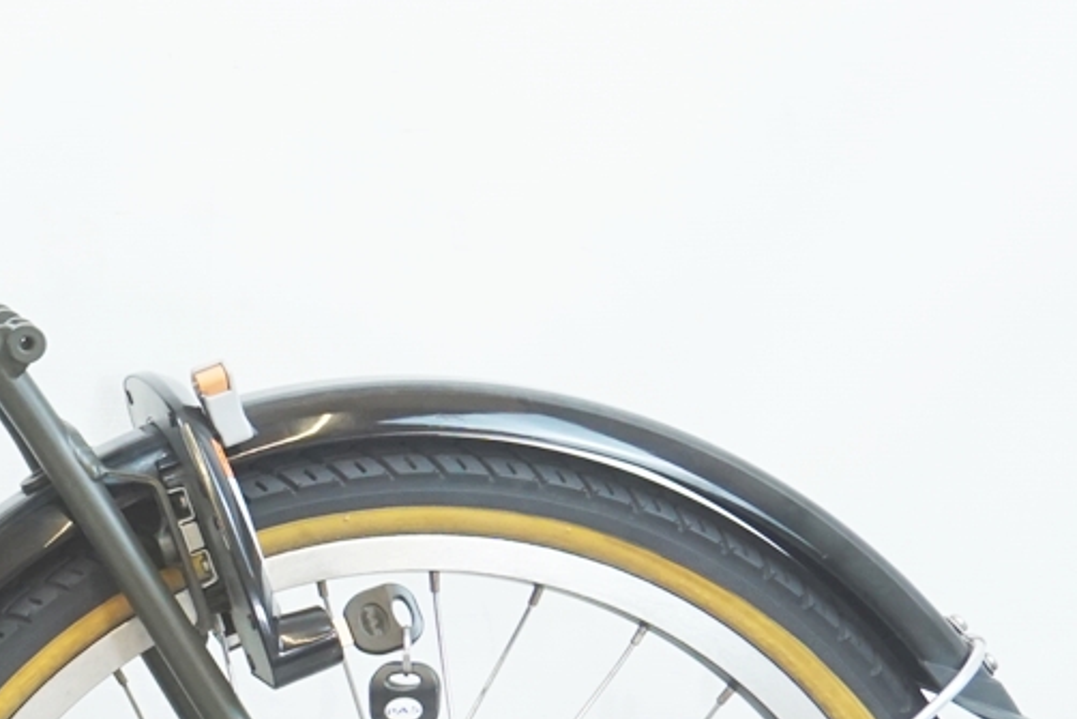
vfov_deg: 7.7
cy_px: 335
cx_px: -901
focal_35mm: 178
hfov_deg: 10.8
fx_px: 5324
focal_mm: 31
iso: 800
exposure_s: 1/40
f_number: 6.3
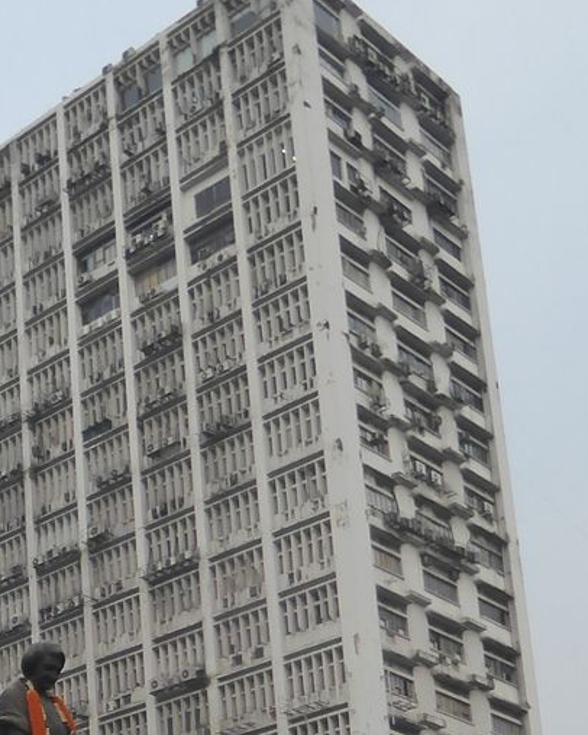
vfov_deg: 23.0
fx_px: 1674
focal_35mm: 77
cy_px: 852
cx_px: -74
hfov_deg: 19.0
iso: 160
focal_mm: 4.3
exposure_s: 1/160
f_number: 3.3
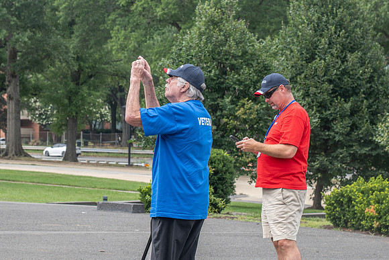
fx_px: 1501
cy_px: 96
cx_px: 155
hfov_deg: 14.8
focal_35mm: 139
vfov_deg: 9.9
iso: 140
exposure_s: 1/125
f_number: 7.1
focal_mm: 86
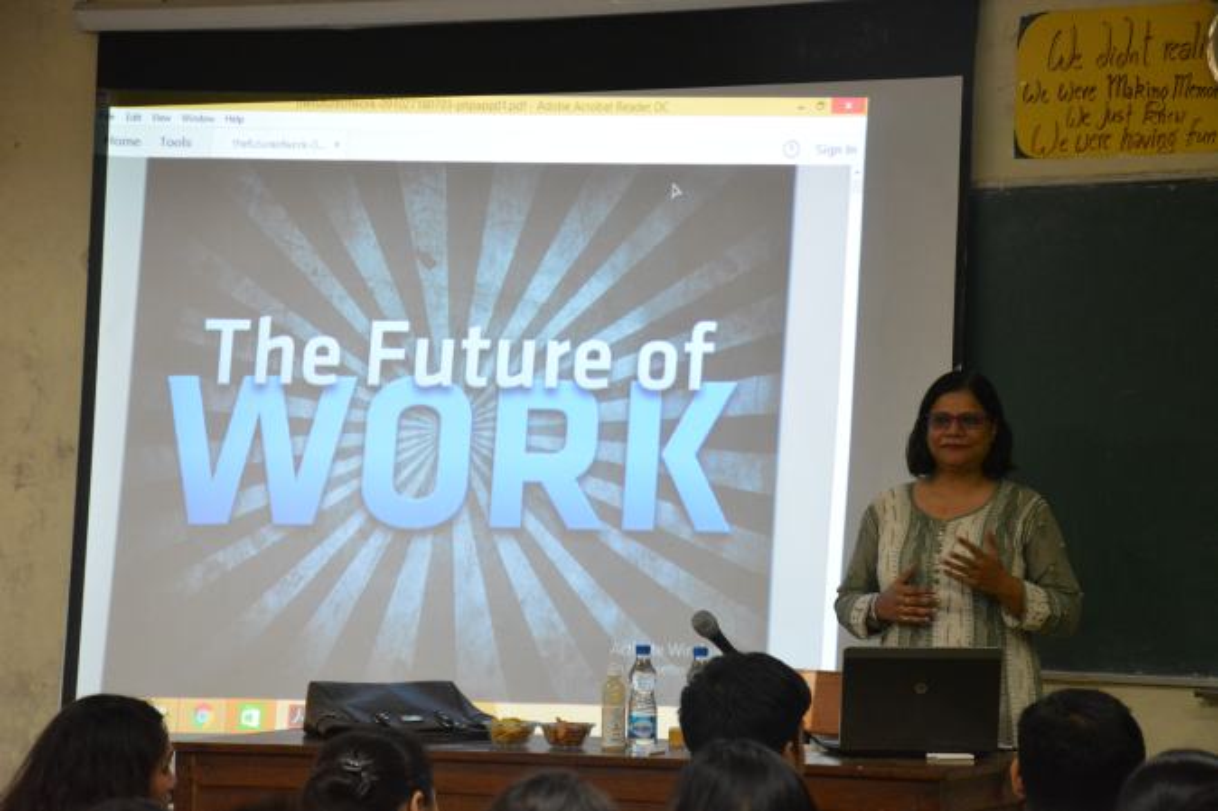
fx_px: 3551
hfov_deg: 19.5
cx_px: 609
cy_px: 406
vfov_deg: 13.0
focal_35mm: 105
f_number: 7.1
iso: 3200
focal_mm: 70
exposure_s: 1/50
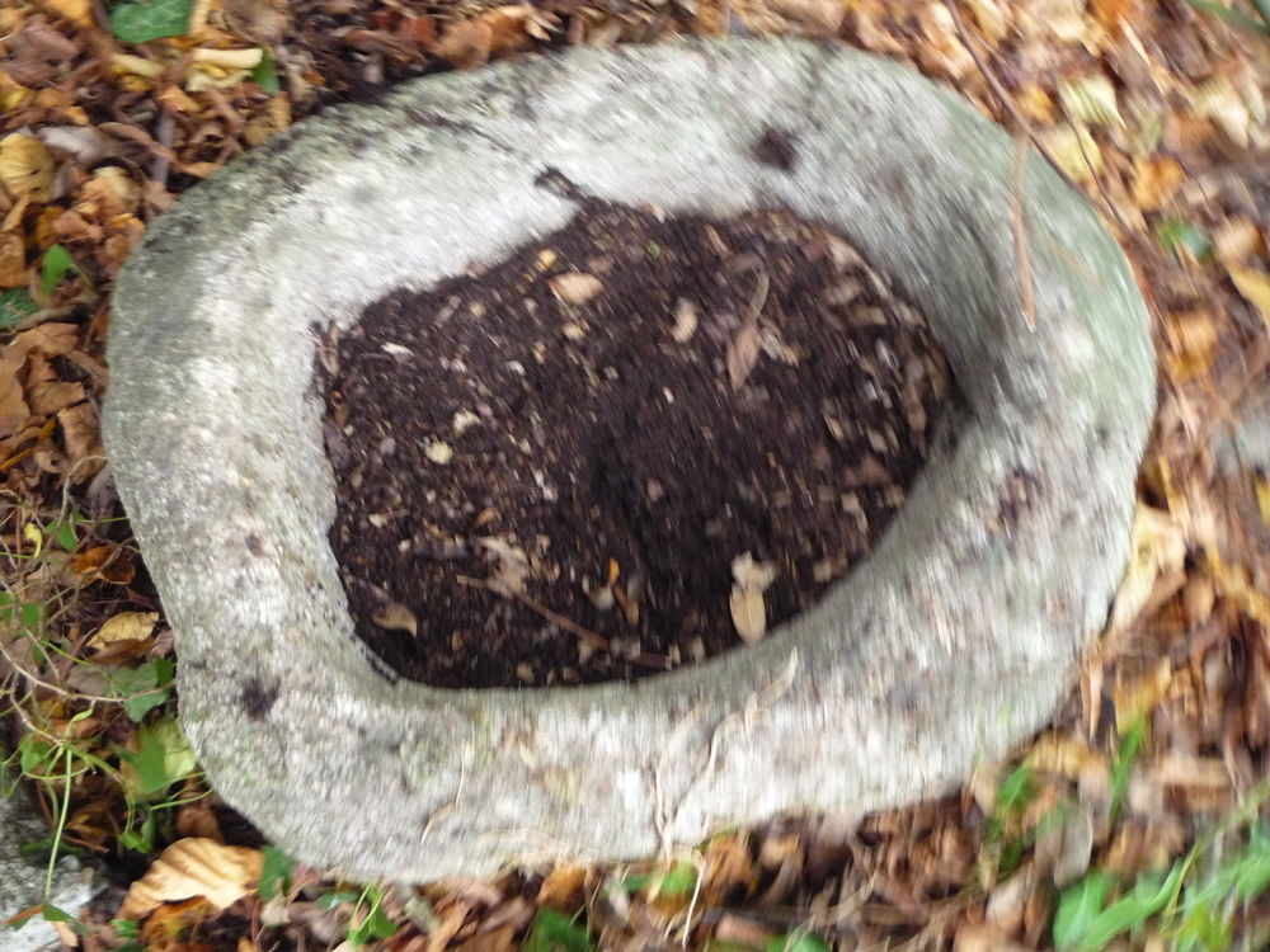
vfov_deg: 46.8
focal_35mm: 30
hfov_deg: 60.0
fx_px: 1101
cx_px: 635
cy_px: 476
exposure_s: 1/8
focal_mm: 5.2
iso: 400
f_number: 3.3
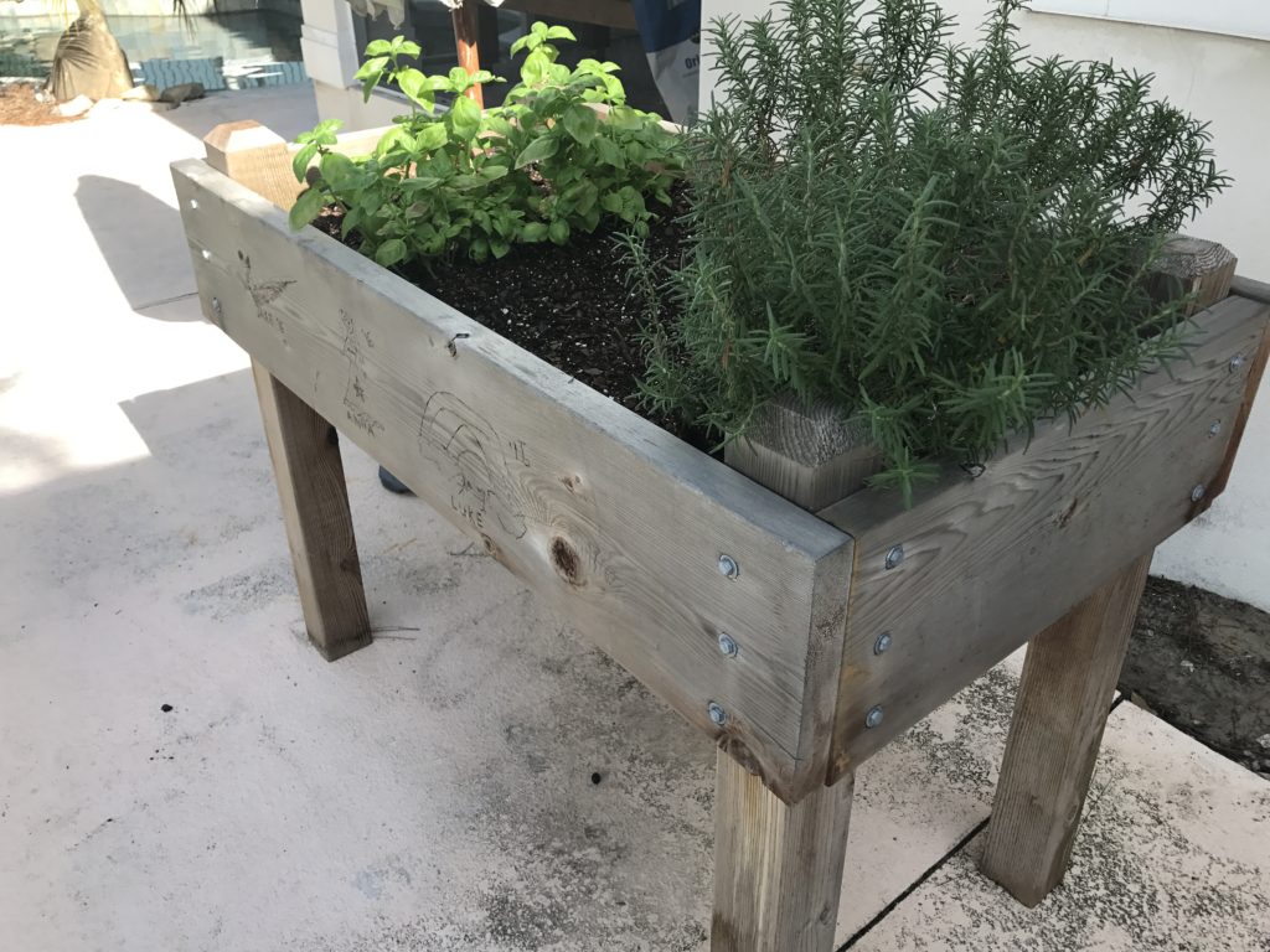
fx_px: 1027
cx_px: 635
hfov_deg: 63.4
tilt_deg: -31.9
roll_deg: +0.7
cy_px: 476
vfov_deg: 49.7
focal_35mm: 28
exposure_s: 1/567
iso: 20
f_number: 1.8
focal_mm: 3.99
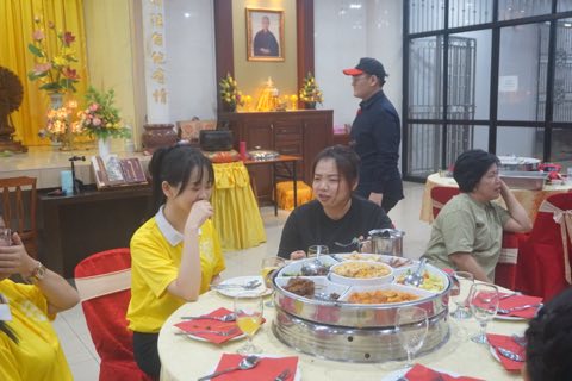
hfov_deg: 53.1
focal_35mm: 36
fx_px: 572
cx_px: 286
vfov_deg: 36.9
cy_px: 190
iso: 3200
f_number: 4.5
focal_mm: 24
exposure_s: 1/125
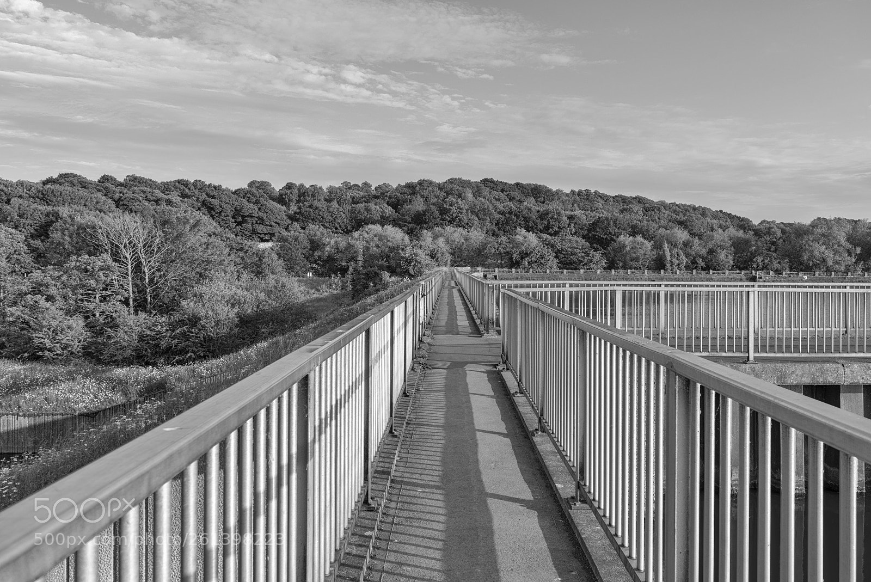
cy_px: 291
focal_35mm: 28
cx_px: 436
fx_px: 678
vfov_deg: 46.5
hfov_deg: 65.4
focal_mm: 28
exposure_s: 1/640
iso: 50
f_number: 8
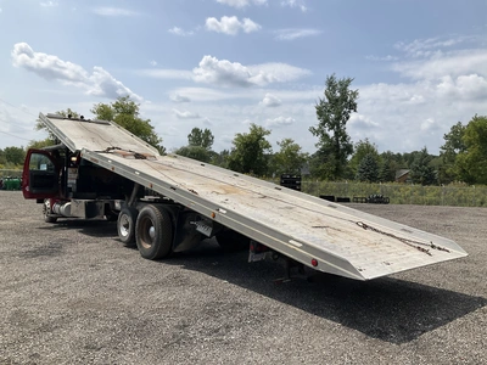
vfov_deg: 48.2
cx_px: 244
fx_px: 408
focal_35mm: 29
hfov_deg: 61.7
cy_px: 182
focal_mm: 3
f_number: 1.8
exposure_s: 1/3125
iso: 25
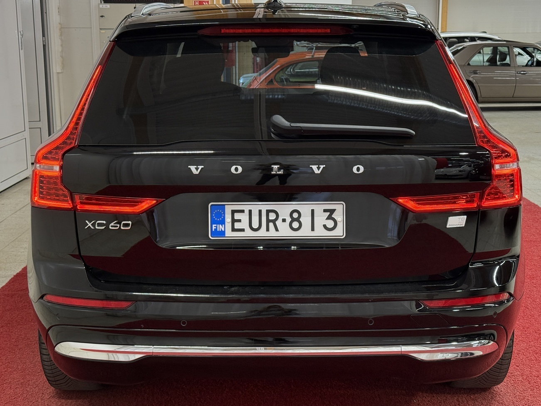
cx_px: 273
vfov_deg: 27.5
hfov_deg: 36.2
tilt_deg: -10.0
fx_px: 828
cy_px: 191
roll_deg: +0.5
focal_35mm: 53
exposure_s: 1/100
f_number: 1.78
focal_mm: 6.76
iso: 200
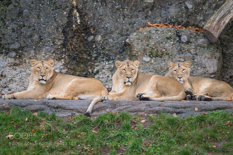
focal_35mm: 230
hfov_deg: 8.9
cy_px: 78
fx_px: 1489
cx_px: 116
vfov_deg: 6.0
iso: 400
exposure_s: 1/125
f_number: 5.6
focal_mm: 230
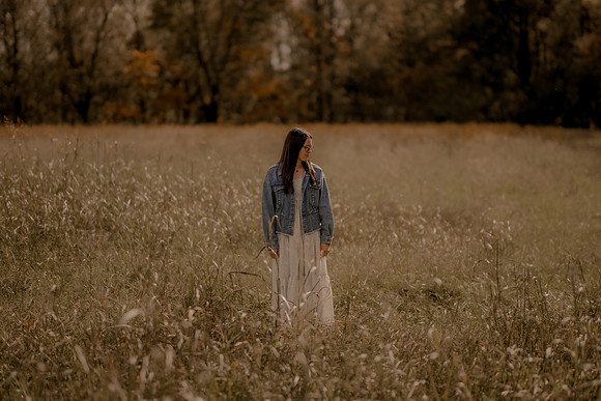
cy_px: 200
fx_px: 1419
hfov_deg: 23.9
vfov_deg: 16.1
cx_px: 300
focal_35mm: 85
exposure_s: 1/8000
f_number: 1.4
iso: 200
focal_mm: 85
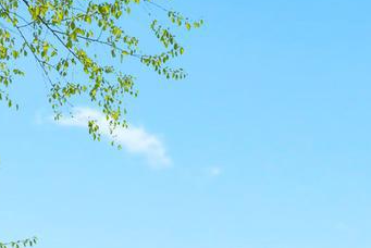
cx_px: 296
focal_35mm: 84
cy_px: 553
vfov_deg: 13.2
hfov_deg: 23.8
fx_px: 866
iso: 800
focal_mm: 14
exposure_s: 1/1000
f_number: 7.1
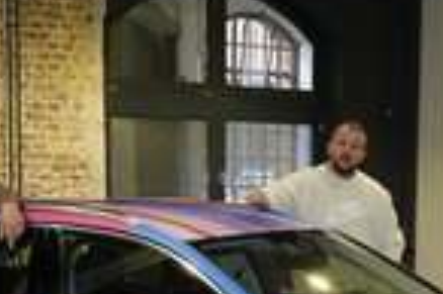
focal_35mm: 96
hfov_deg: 21.3
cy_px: 409
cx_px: 250
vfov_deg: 13.6
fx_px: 1180
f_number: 7.1
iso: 1600
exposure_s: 1/80
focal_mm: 31
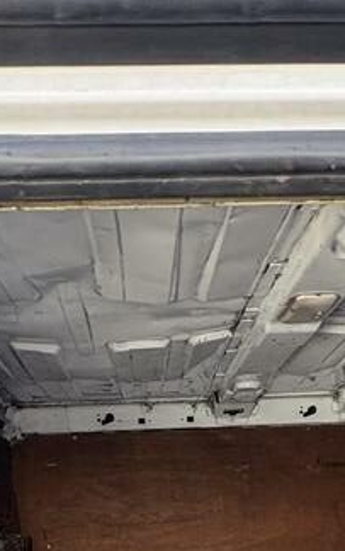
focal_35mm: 41
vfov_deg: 36.2
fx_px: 616
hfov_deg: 31.3
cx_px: 184
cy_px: 675
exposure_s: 1/135
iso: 80
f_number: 2.2
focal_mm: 2.22
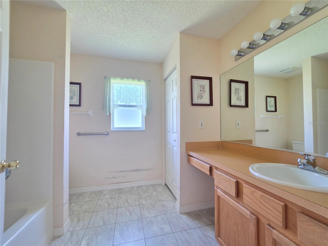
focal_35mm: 13
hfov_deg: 106.2
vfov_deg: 89.9
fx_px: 123
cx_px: 164
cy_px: 123
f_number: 1.9
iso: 250
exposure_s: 1/60
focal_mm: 2.2
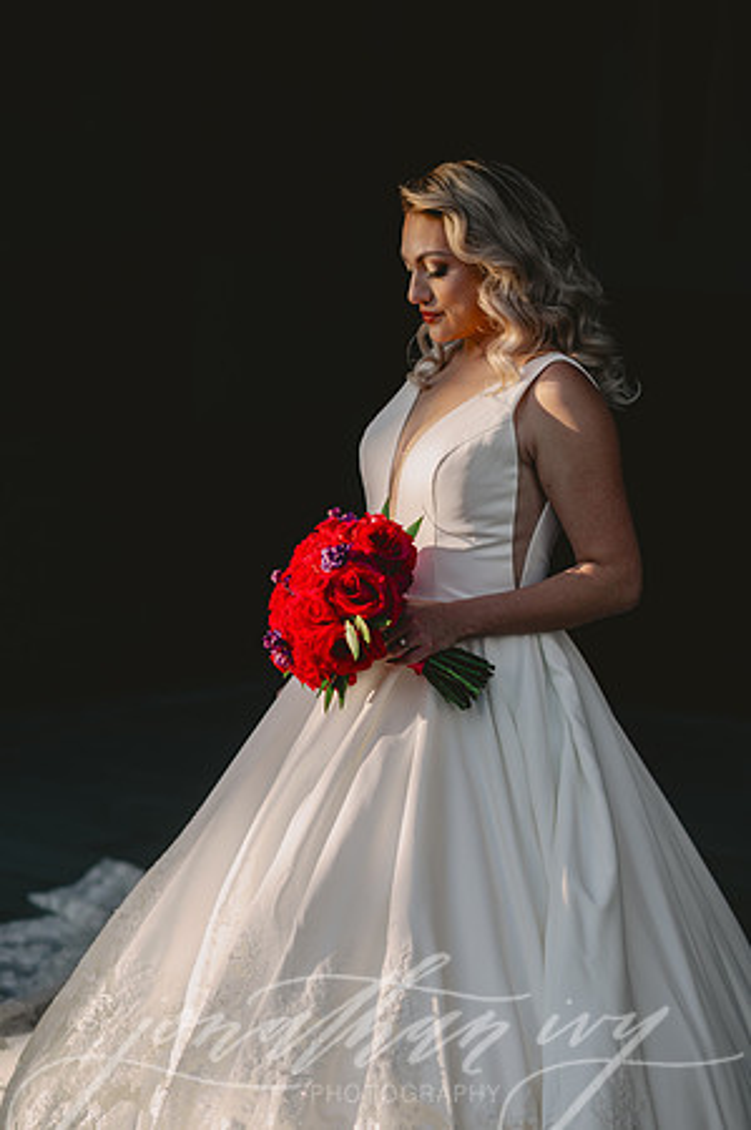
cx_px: 376
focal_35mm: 85
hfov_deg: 16.0
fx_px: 2666
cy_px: 565
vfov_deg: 23.9
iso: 50
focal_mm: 85
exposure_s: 1/400
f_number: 2.5
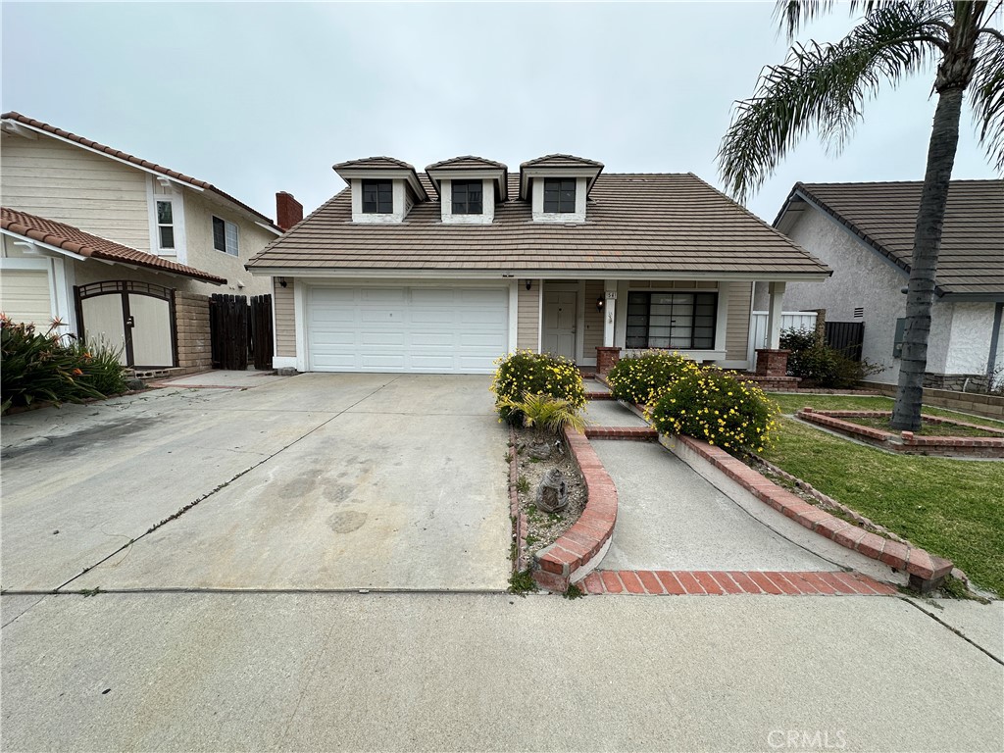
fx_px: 406
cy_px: 376
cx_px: 502
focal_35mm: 14
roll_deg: -1.1
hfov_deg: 102.1
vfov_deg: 85.7
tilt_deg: -5.5
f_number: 2.2
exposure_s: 1/511
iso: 40
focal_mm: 2.22
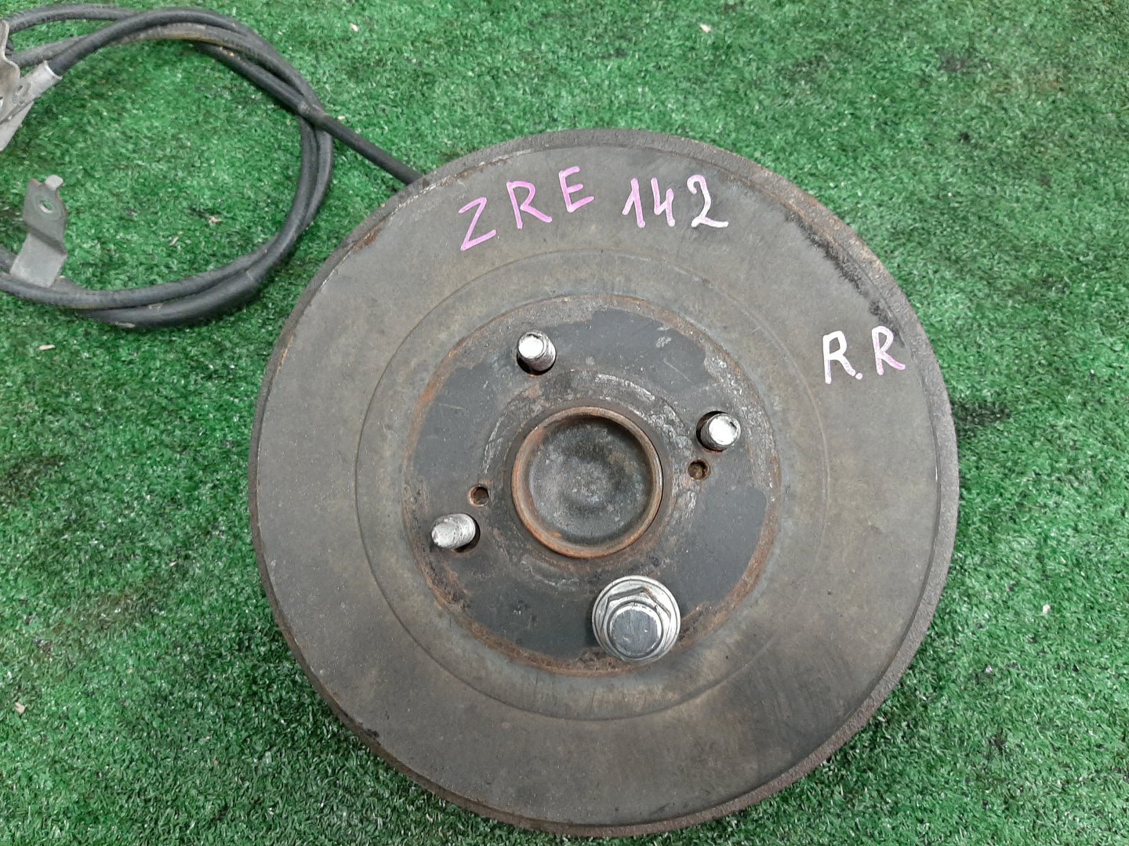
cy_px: 423
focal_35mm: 26
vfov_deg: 53.1
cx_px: 564
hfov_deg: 67.3
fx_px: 848
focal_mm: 3.93
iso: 225
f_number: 1.7
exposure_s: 1/50
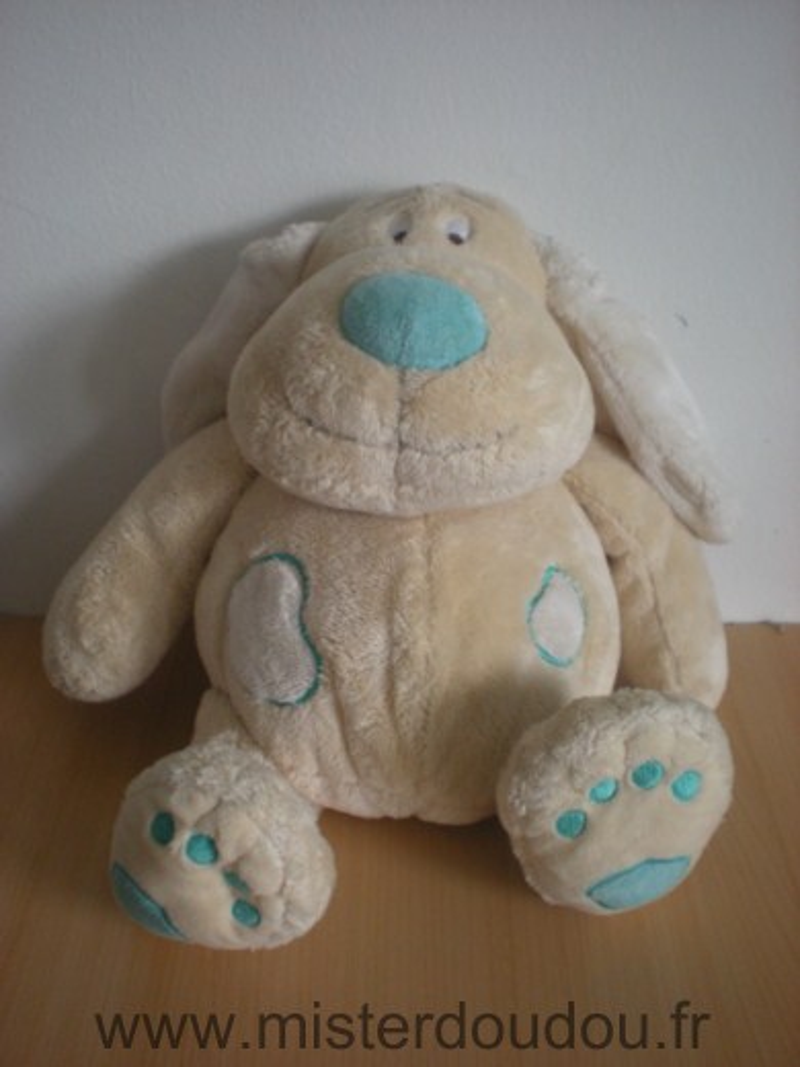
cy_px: 534
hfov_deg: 37.7
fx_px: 1171
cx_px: 400
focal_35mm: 38
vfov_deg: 49.0
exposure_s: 1/23.2
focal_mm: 6.3
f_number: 3.1
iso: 200
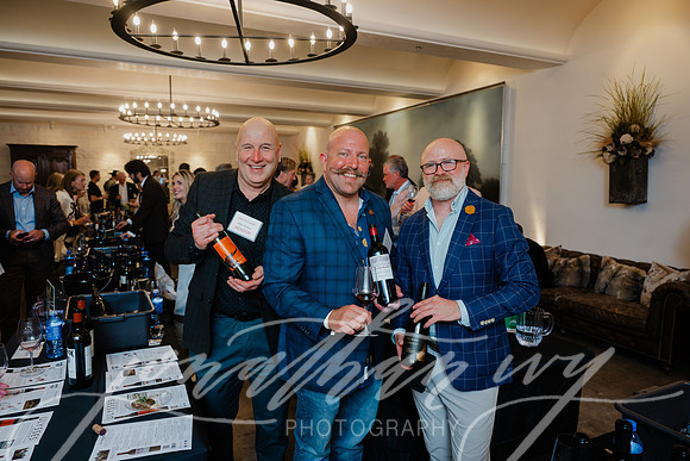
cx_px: 345
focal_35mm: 24
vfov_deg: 53.2
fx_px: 460
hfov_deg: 73.7
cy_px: 230
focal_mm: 24
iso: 1250
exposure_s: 1/60
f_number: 3.5
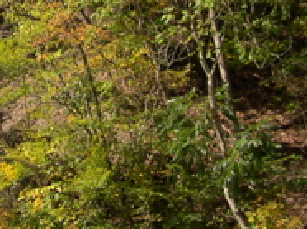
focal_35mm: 131
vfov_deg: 10.9
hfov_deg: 14.3
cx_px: -125
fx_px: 1160
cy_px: -99
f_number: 2.8
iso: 100
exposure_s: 1/551
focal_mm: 8
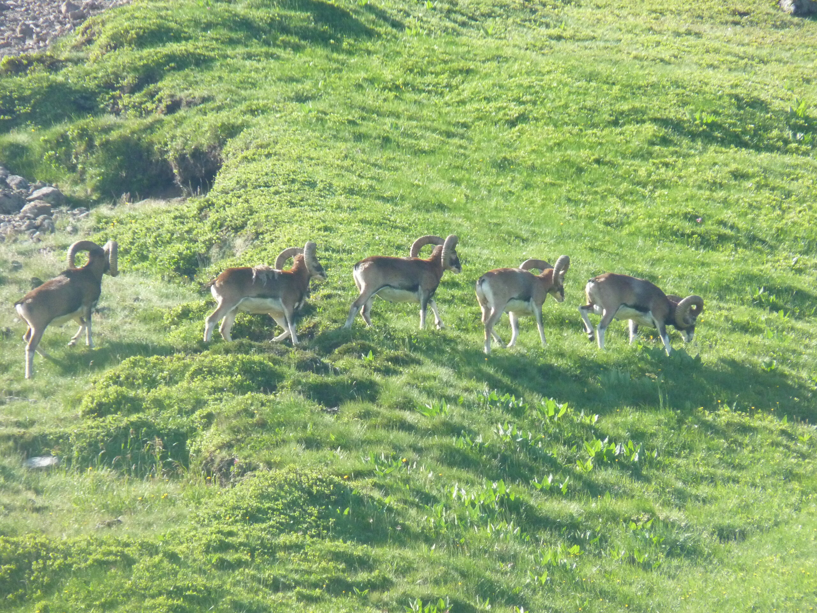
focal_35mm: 473
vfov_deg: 3.1
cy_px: 306
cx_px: 408
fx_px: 11164
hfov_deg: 4.2
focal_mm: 84.2
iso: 400
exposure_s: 1/400
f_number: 5.6
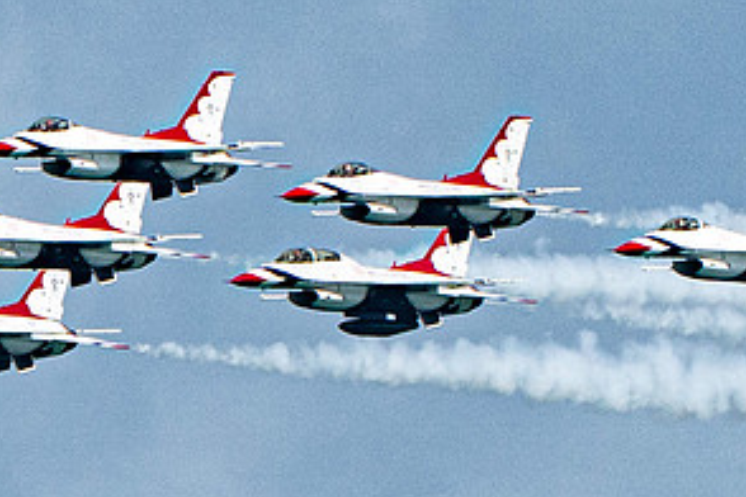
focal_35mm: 2342
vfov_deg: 0.6
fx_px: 48528
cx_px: -34
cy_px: 305
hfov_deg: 0.9
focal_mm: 400
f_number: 10
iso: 640
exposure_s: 1/2000
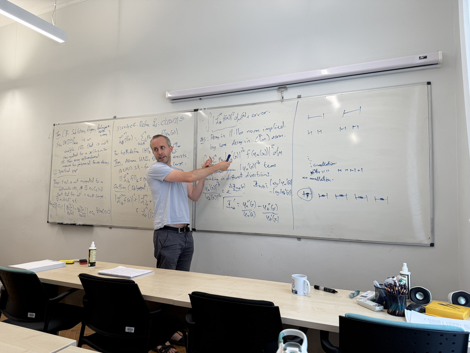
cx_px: 235
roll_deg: -0.5
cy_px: 176
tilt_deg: +4.2
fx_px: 326
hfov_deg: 71.6
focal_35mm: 24
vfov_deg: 56.8
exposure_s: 1/167
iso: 64
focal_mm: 6.76
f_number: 1.78
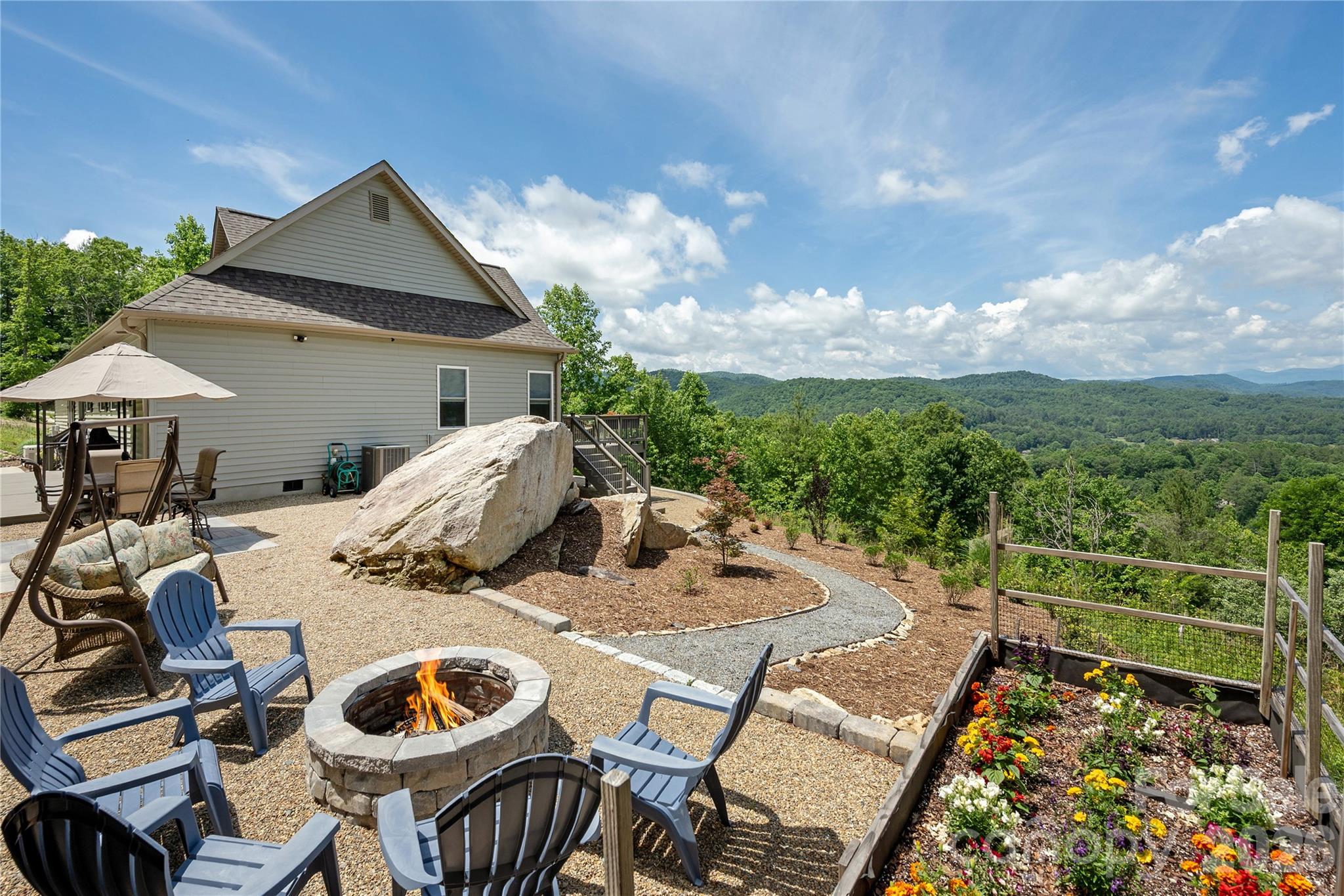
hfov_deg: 104.3
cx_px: 672
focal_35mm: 14
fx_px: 523
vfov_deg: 81.2
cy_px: 448
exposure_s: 1/800
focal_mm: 14
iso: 250
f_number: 7.1
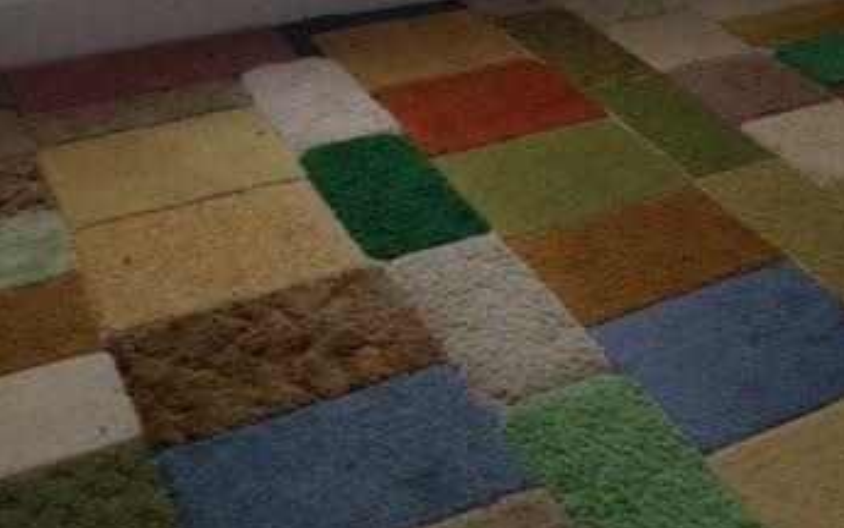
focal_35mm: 57
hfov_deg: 35.2
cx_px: 585
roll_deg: -1.0
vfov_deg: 21.7
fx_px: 1312
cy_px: -44
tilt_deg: -21.0
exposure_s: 1/120
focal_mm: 4.15
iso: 50
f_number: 2.2
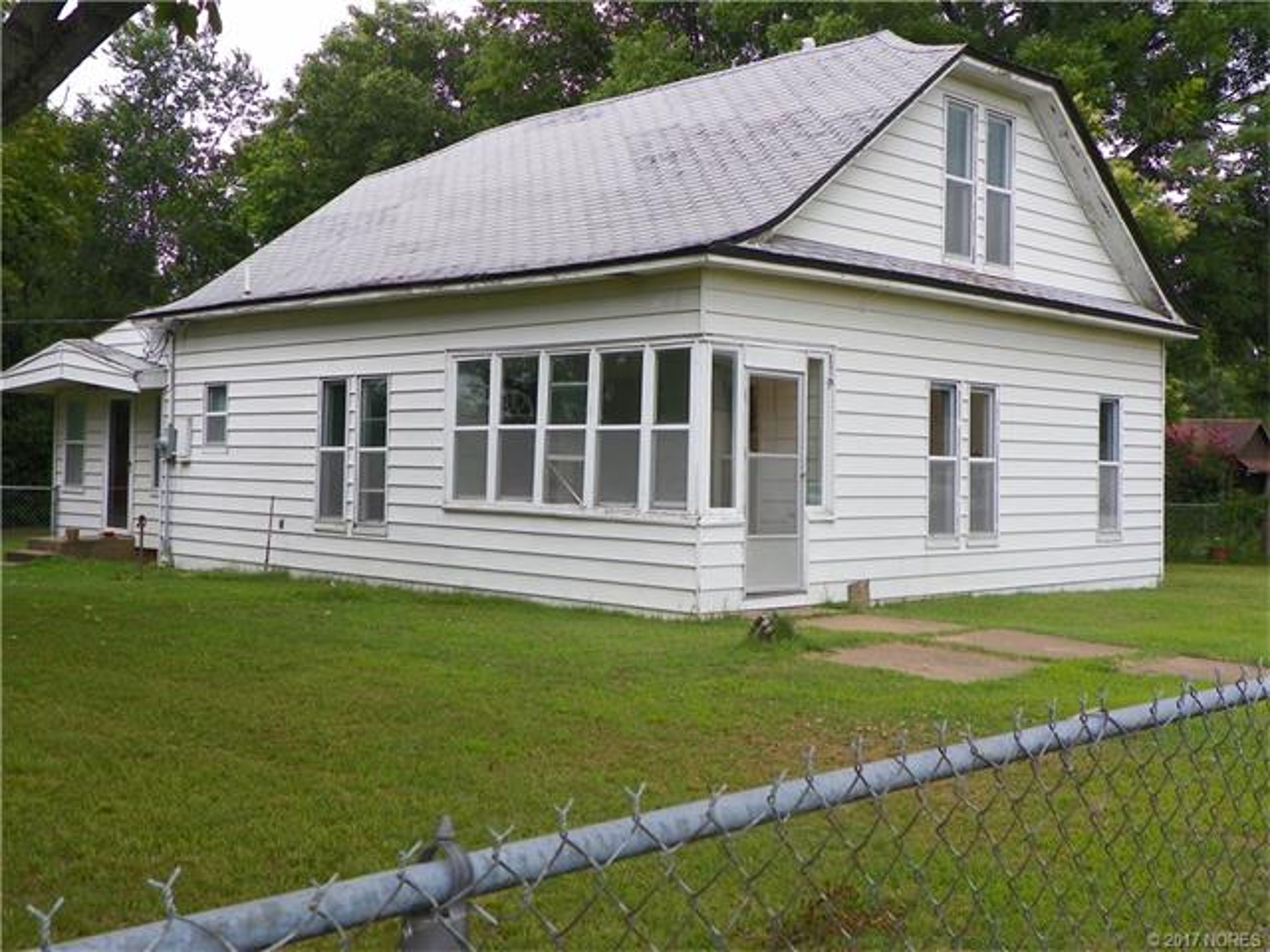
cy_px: 476
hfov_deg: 45.8
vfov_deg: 35.1
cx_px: 635
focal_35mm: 41
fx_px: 1504
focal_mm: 7.3
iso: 64
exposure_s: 1/160
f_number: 3.2
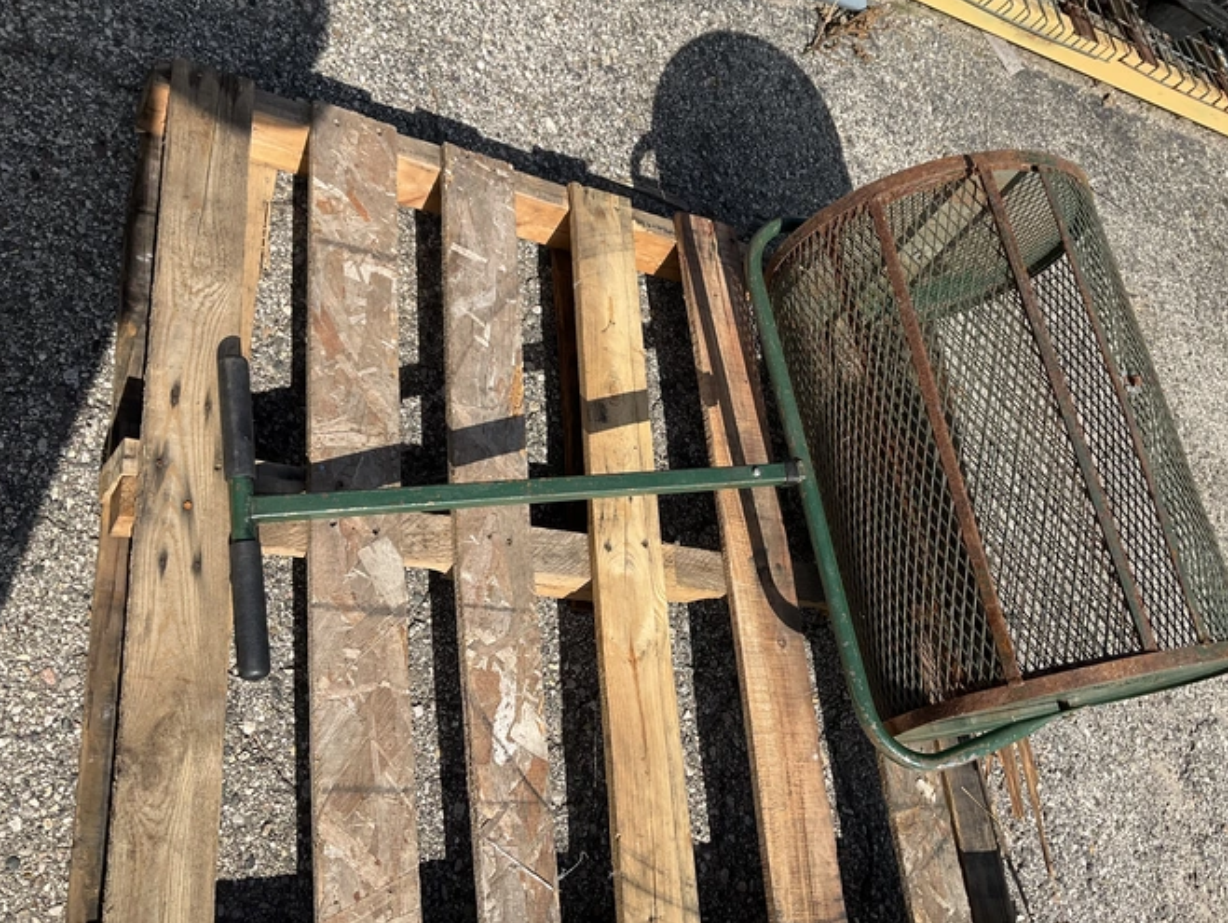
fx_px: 1171
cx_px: 693
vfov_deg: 43.0
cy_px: 448
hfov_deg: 55.2
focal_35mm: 33
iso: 25
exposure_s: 1/1675
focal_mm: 3
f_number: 1.8
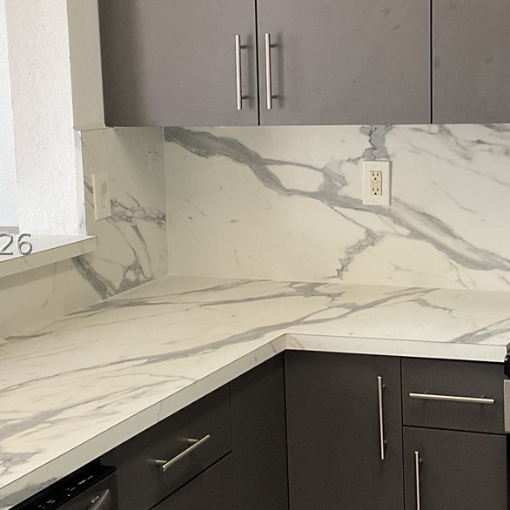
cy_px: 243
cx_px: 299
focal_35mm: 70
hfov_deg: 24.6
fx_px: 1167
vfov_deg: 24.7
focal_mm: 3
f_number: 1.8
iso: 80
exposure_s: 1/60
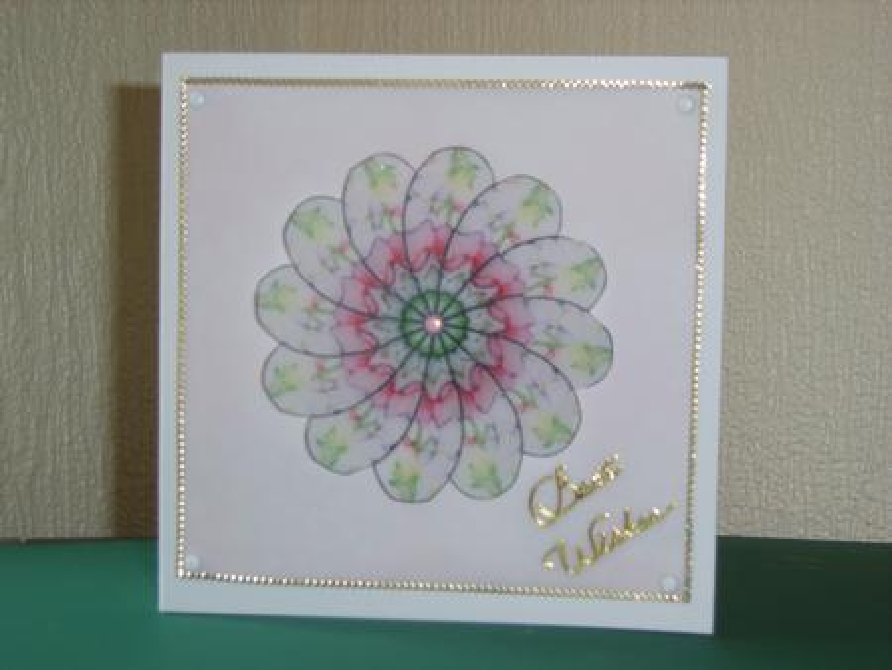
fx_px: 1805
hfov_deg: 27.8
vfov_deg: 21.0
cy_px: 335
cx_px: 446
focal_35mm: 70
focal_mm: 14.5
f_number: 3.8
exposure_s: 1/40
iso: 50
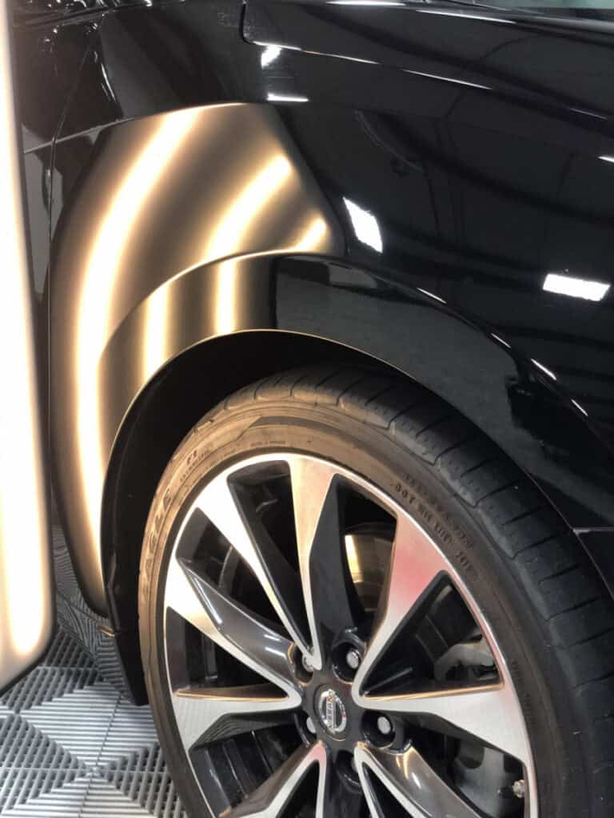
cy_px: 409
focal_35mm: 52
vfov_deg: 36.8
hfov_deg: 28.0
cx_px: 307
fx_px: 1230
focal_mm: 6
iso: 100
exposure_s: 1/42
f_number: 2.4
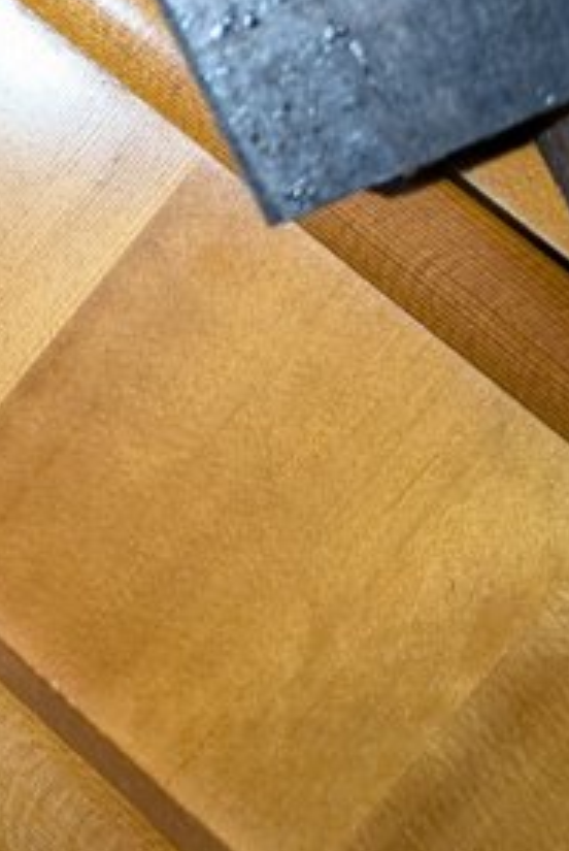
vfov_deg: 25.7
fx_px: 1608
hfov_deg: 18.3
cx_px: -221
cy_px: -238
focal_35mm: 68
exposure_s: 1/24
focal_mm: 5.43
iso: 181
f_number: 1.89
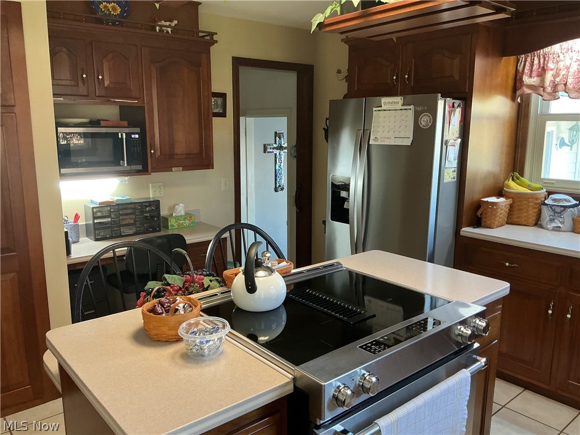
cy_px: 218
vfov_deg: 48.2
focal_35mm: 29
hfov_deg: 61.7
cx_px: 290
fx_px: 486
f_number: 1.8
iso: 125
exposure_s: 1/60
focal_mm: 3
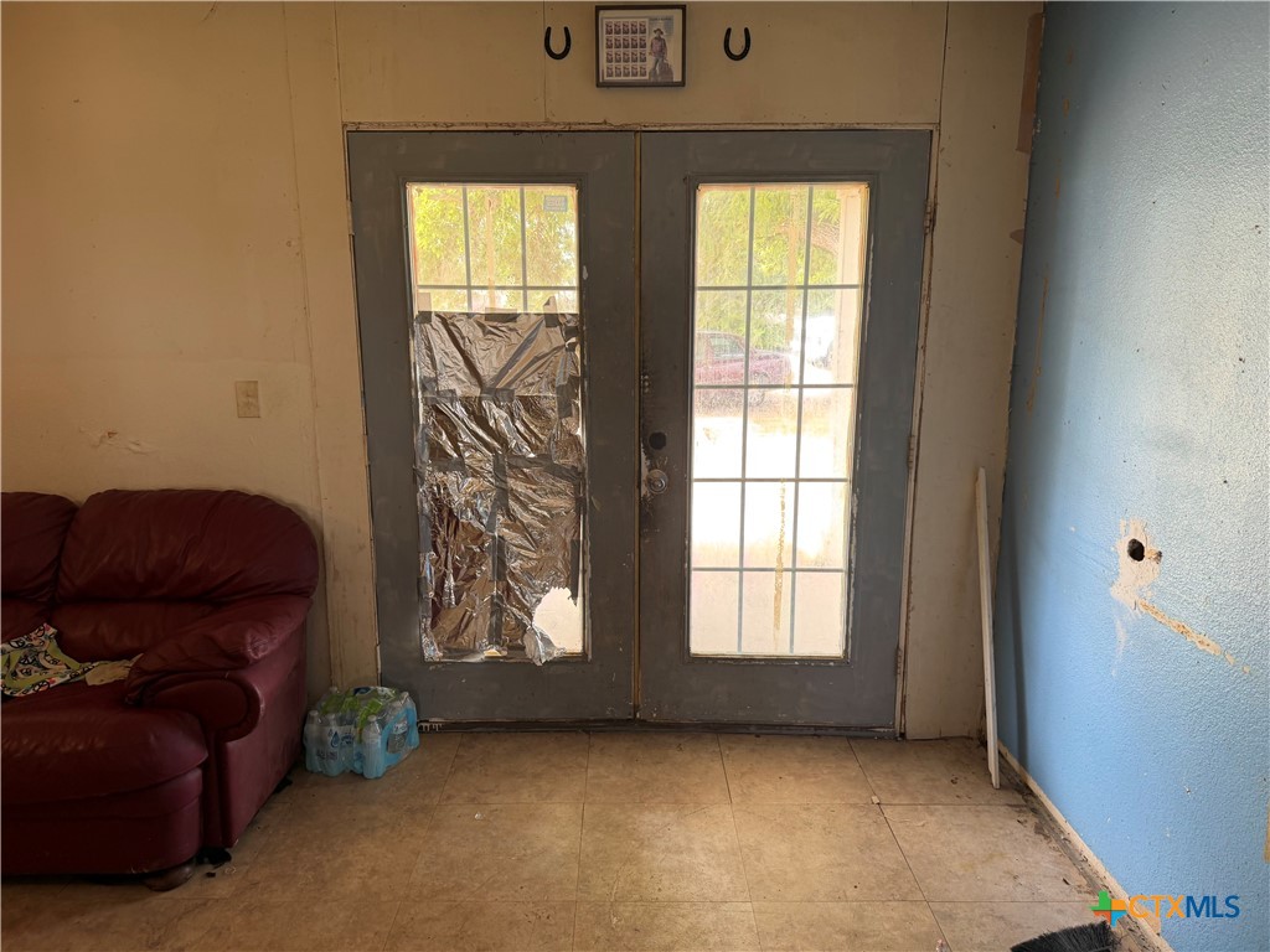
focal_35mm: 24
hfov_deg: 71.6
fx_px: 881
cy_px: 476
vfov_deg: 56.8
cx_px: 635
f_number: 1.78
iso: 100
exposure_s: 1/60
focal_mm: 6.76
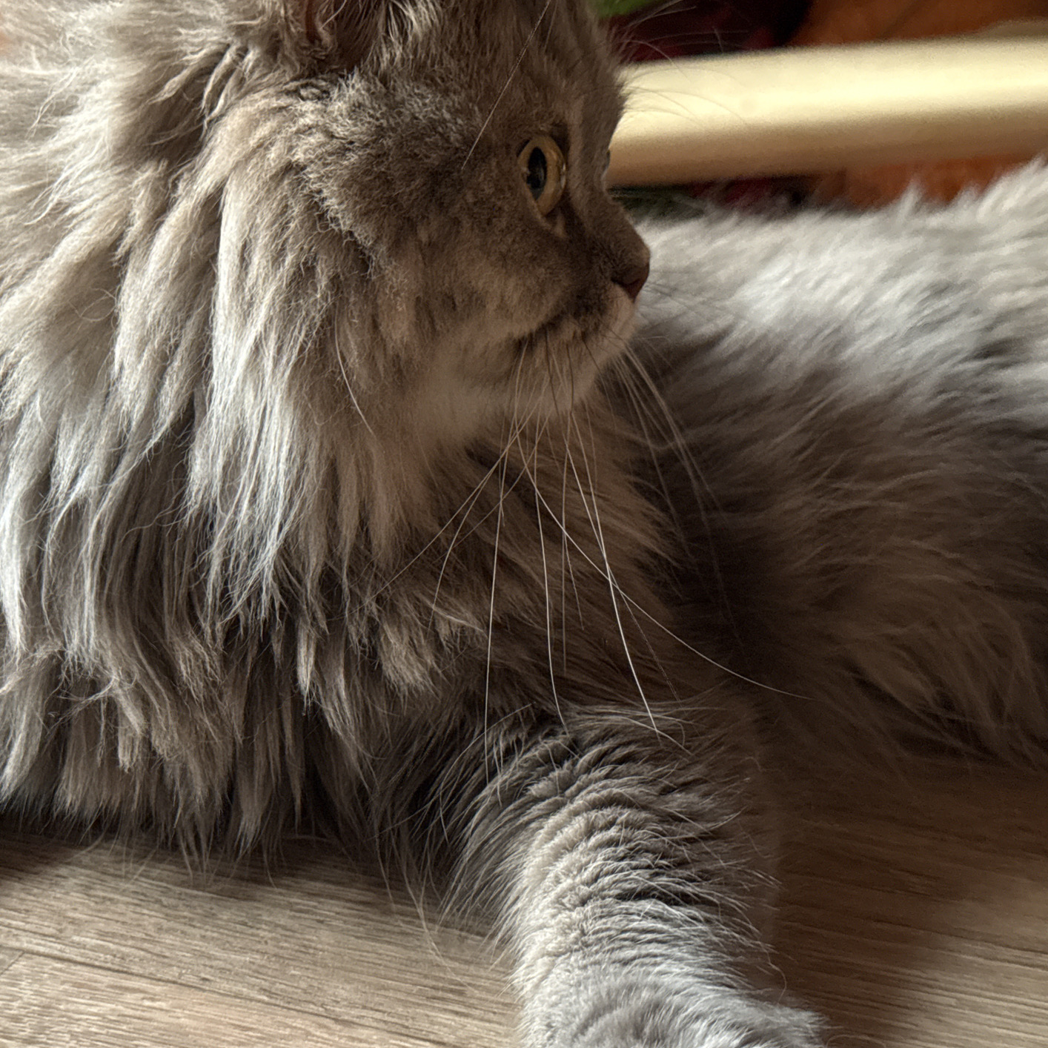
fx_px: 2055
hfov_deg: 28.3
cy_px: 537
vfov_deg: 28.6
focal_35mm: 60
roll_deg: -1.8
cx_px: 308
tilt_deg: -18.4
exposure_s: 1/30
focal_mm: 6.76
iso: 640
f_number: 1.78
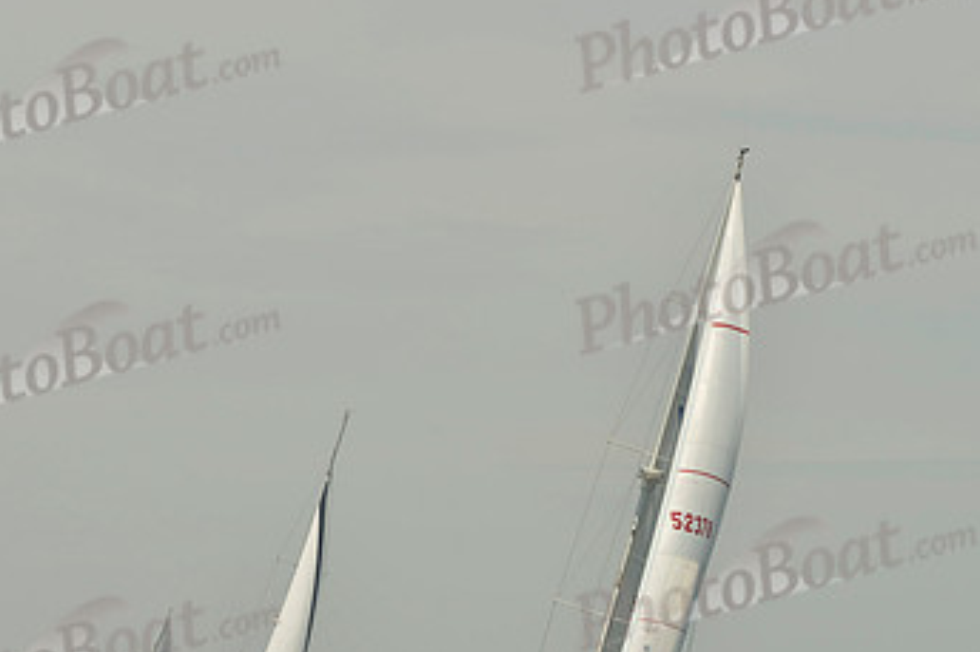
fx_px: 5142
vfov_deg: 7.3
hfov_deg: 10.9
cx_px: 430
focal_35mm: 189
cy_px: 468
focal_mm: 112
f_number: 8
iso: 200
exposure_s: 1/1250
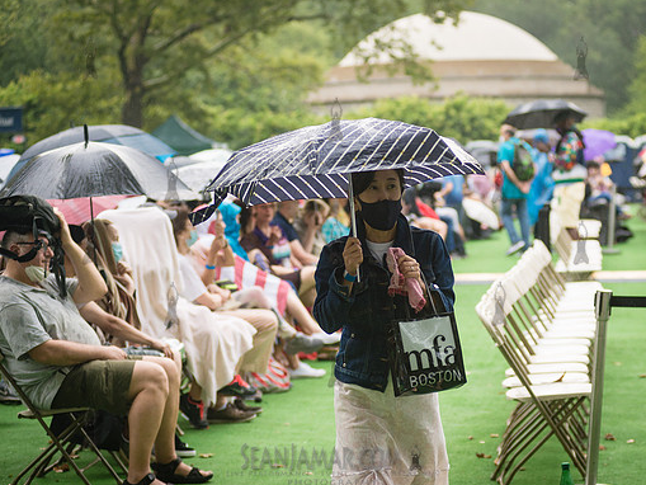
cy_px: 285
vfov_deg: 14.4
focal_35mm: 103
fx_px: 1923
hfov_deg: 19.0
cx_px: 399
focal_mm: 80
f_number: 4
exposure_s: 1/250
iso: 800
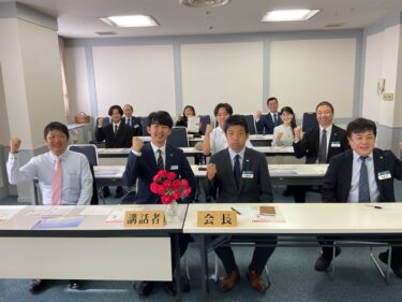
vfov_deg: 48.2
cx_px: 201
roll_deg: +2.1
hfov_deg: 61.7
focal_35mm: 29
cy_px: 151
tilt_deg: -11.3
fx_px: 337
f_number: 1.8
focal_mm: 3
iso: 64
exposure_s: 1/100
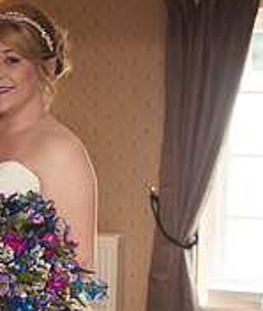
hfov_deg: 11.3
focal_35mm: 140
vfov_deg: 13.2
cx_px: 7
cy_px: 324
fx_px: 1317
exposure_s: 1/60
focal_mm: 35
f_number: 2.5
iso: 100
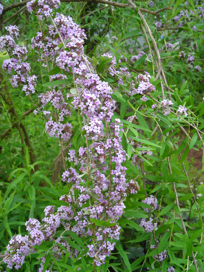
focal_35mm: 41
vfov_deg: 45.8
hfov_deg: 35.1
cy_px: 136
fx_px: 322
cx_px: 102
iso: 50
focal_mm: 6.8
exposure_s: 1/160
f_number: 3.3
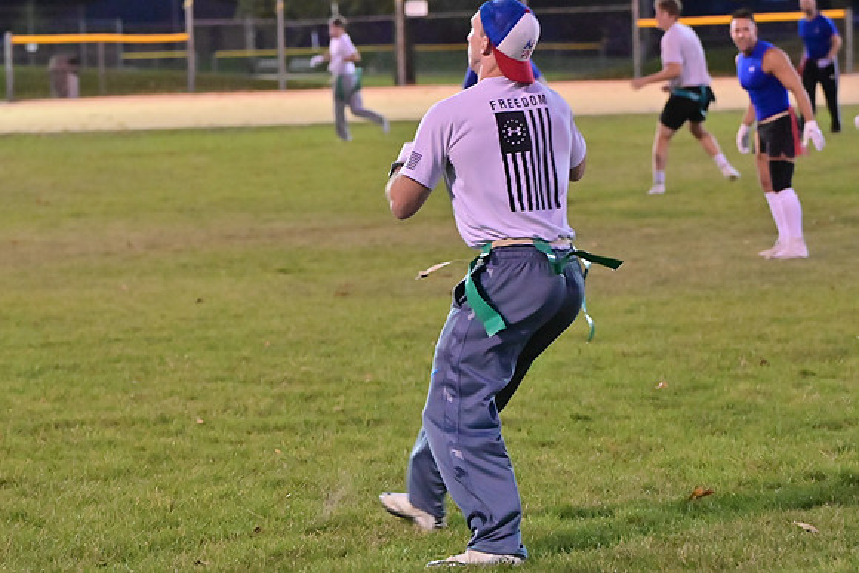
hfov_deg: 13.1
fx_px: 3747
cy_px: 286
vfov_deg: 8.7
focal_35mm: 157
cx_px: 430
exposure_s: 1/400
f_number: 4
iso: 6400
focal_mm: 105
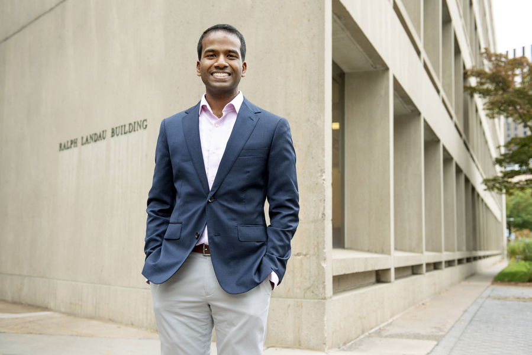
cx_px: 266
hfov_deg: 43.6
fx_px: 665
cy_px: 178
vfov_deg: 29.9
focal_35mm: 45
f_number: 4.5
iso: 400
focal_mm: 45
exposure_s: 1/100
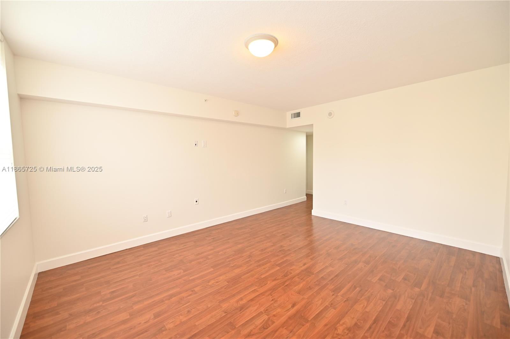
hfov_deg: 104.3
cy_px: 170
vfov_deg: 81.1
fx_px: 198
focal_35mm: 14
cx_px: 255
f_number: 2.8
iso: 500
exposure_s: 1/100
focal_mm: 14
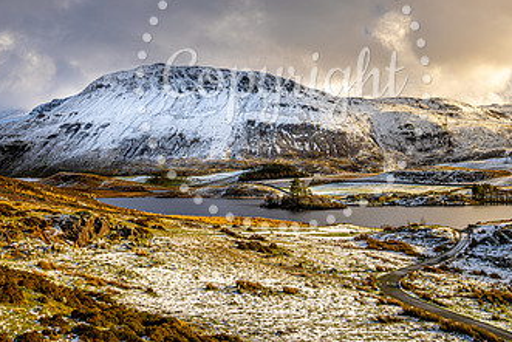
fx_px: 598
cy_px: 108
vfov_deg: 31.6
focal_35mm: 42
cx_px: 283
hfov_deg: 46.3
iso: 64
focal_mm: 24
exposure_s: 1/8
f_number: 16
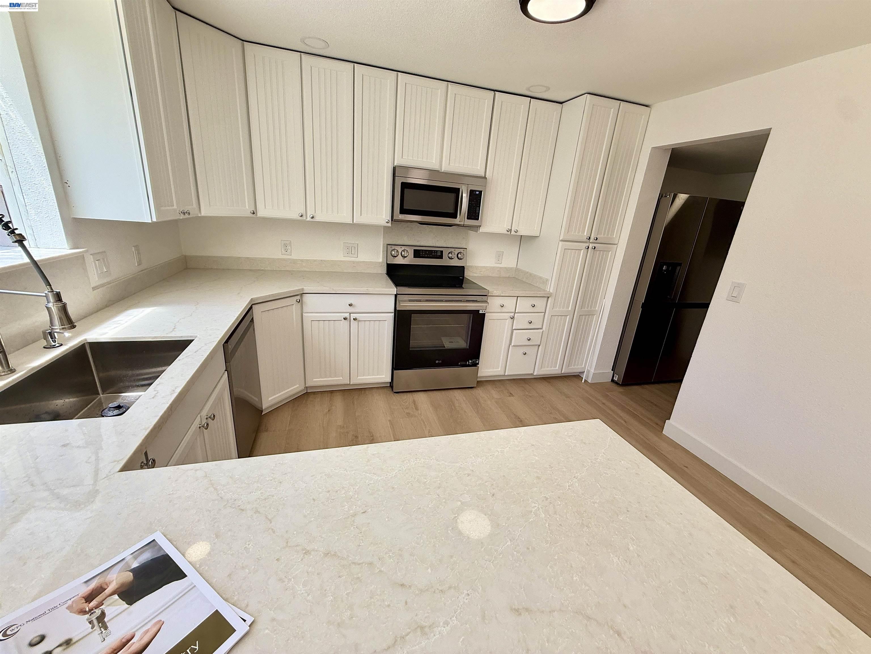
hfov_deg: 102.1
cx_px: 436
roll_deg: -5.1
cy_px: 327
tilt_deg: -18.7
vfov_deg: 85.7
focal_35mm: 14
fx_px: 352
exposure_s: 1/217
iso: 50
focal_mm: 2.22
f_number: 2.2
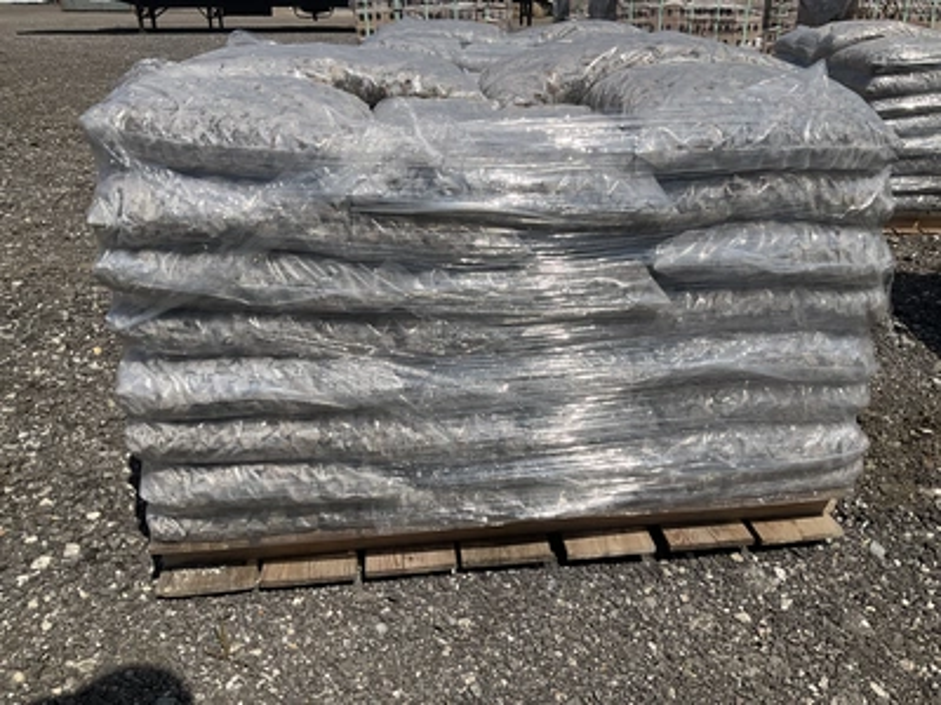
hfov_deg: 61.7
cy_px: 352
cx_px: 470
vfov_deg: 48.2
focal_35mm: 29
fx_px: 788
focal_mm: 3
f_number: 1.8
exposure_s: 1/4065
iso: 25
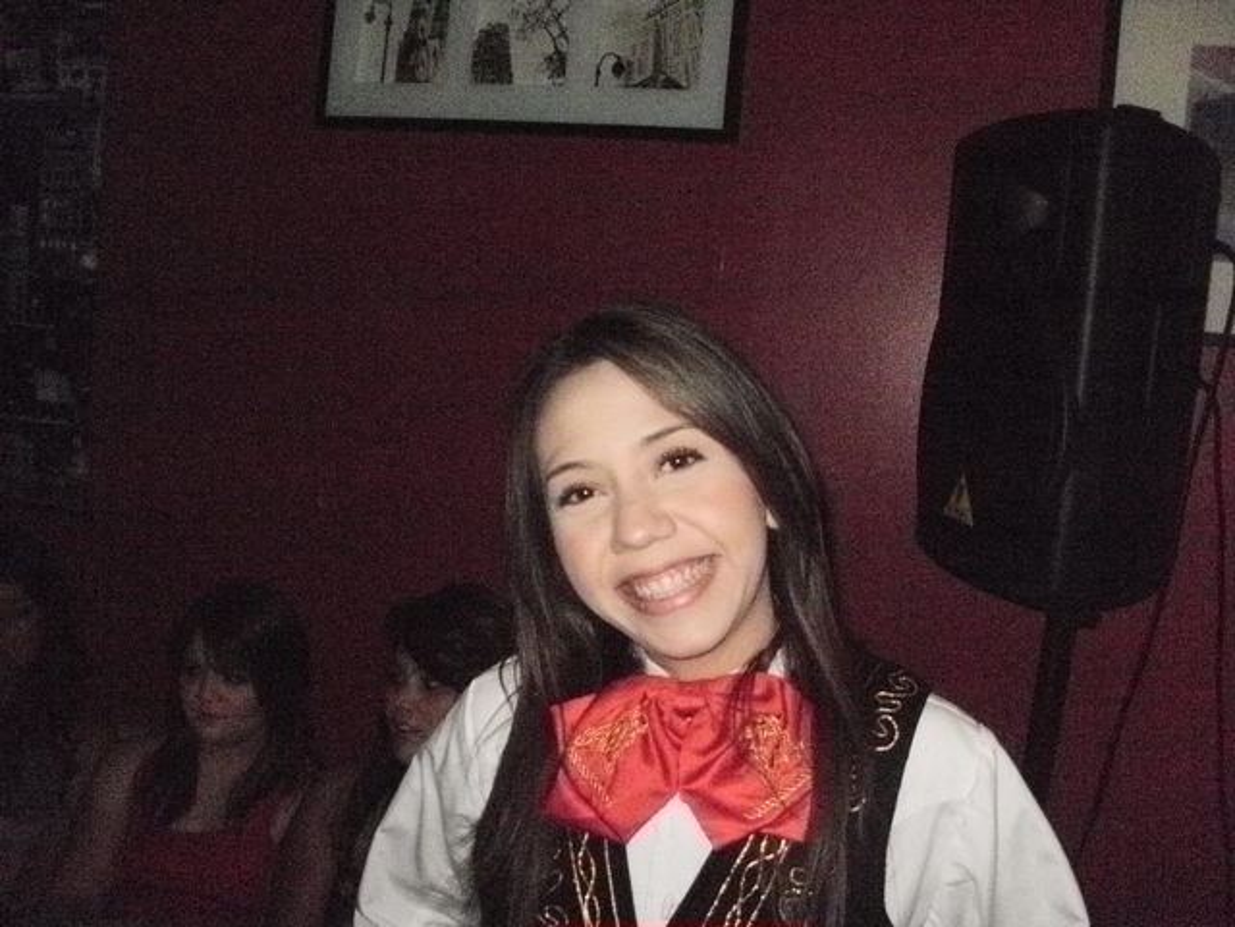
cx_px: 618
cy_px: 464
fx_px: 1284
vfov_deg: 39.7
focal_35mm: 36
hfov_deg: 51.4
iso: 1600
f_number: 3.5
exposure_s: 1/30
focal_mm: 6.3
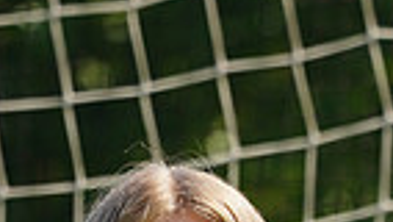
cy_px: 785
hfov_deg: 1.5
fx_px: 14574
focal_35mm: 1398
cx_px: 127
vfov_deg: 0.9
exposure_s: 1/250
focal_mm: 327
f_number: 11
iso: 200
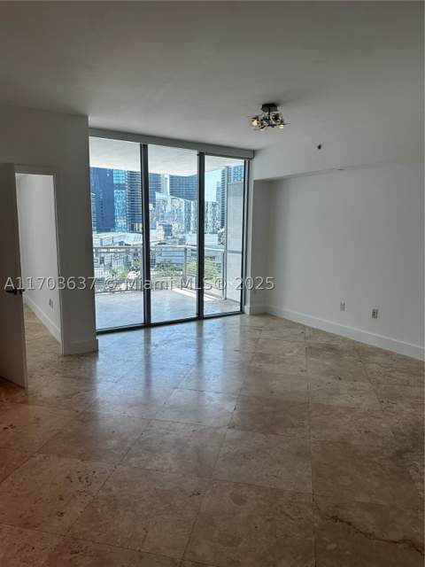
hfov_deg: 56.8
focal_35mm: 24
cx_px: 212
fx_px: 393
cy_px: 284
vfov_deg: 71.6
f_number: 1.78
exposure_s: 1/587
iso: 80
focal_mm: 6.86
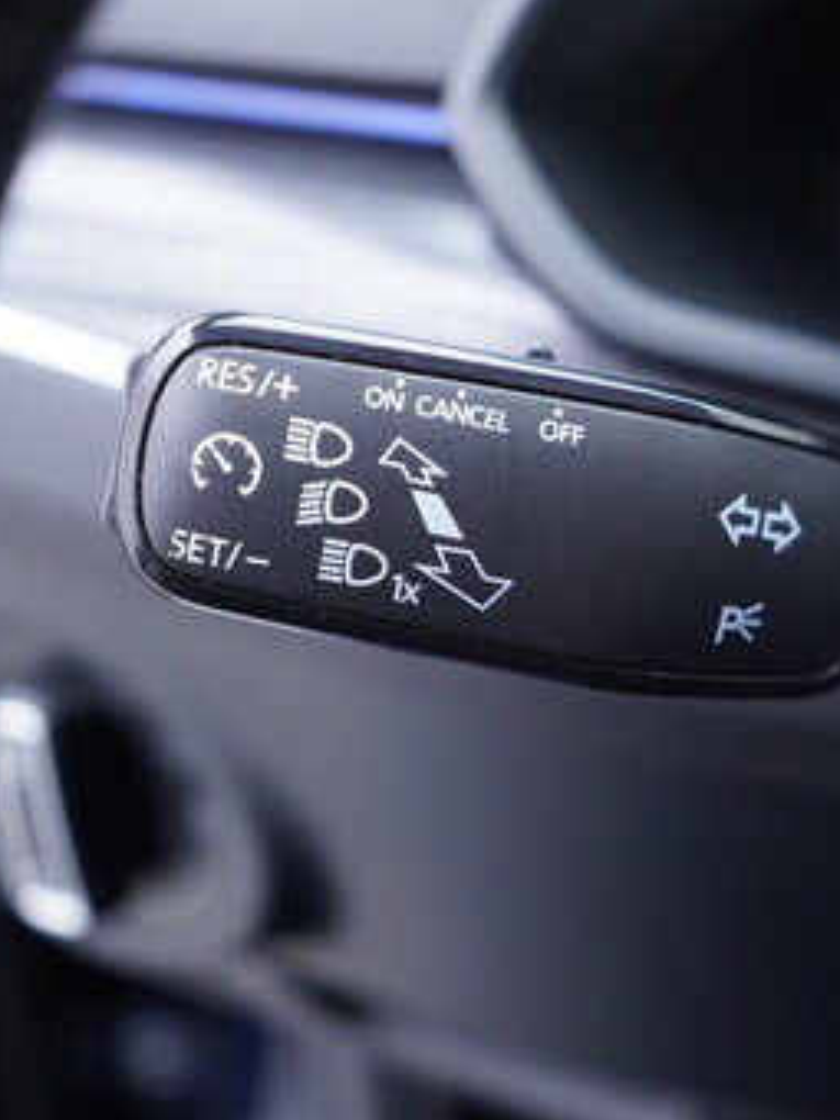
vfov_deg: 34.3
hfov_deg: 25.5
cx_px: 705
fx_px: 1812
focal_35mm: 56
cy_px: 572
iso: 400
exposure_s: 1/40
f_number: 2.8
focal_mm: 24
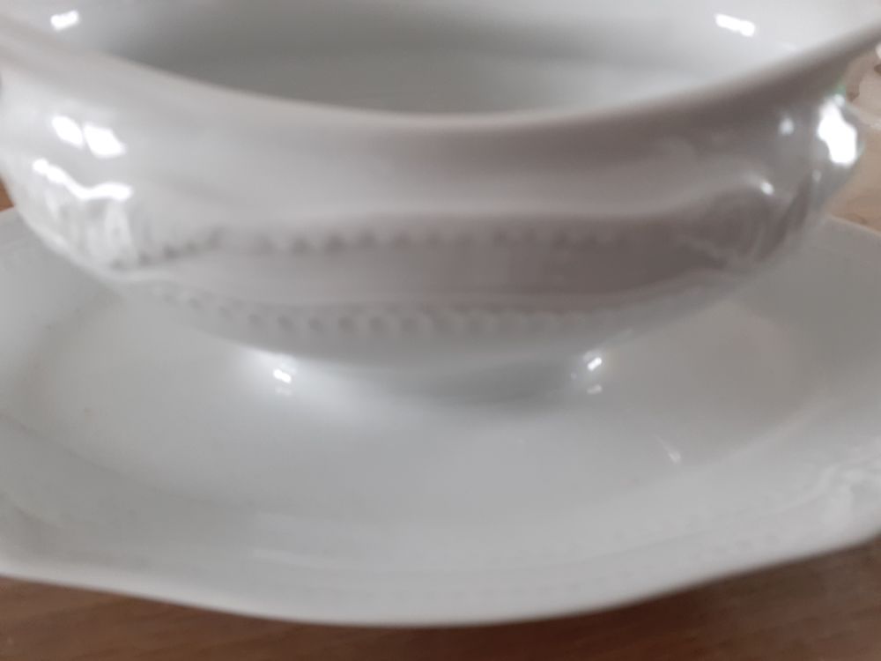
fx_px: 687
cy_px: 330
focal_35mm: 27
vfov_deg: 51.4
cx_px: 440
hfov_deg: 65.3
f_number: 1.9
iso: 125
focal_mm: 3.6
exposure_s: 1/50
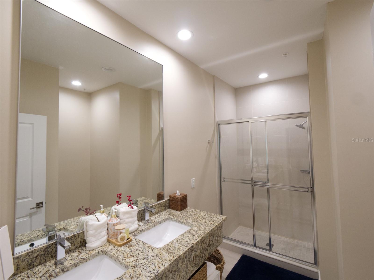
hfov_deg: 94.5
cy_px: 140
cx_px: 187
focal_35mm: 16
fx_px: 173
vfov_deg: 78.1
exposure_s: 1/15
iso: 1600
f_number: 9
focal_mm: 8
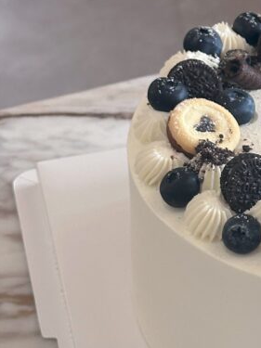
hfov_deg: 11.0
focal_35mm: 131
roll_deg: -2.3
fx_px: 1318
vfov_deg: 15.1
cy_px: 187
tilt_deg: -37.5
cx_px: 354
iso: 100
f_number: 1.78
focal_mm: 6.86
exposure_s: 1/100
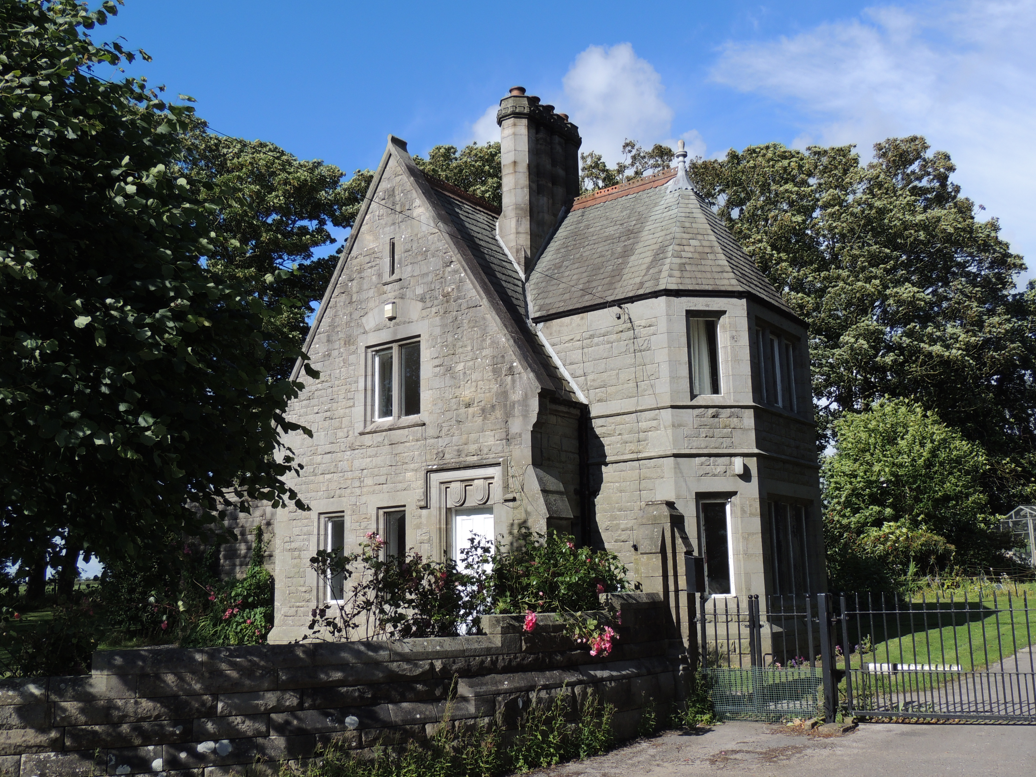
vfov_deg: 41.8
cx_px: 531
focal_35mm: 34
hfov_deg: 54.0
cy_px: 394
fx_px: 1018
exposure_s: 1/1250
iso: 100
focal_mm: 5.8
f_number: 3.2
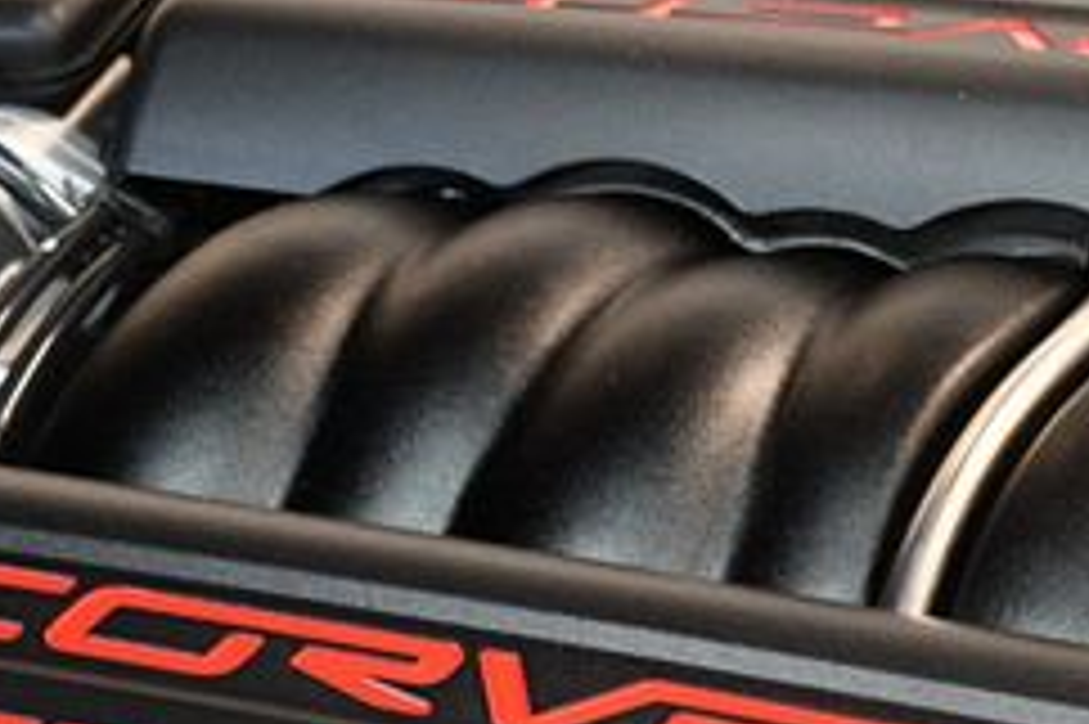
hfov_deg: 19.8
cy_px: 702
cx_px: 598
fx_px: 3114
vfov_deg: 13.1
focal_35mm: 103
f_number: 3.8
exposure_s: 1/80
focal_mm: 26
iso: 3200
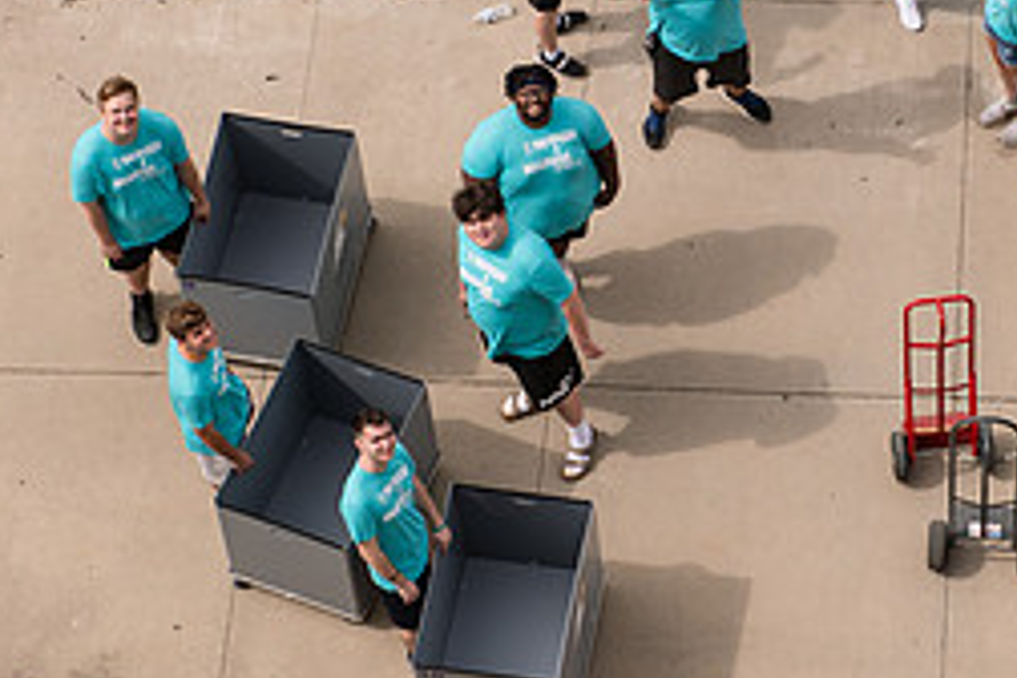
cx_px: 795
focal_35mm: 161
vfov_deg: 8.5
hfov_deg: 12.7
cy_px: 176
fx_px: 4548
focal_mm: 70
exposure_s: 1/640
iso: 64
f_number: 5
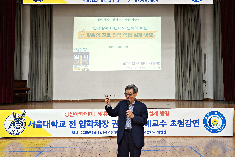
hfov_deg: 51.9
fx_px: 242
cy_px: 78
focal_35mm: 37
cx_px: 118
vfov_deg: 35.9
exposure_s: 1/40
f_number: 4
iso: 320
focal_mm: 25
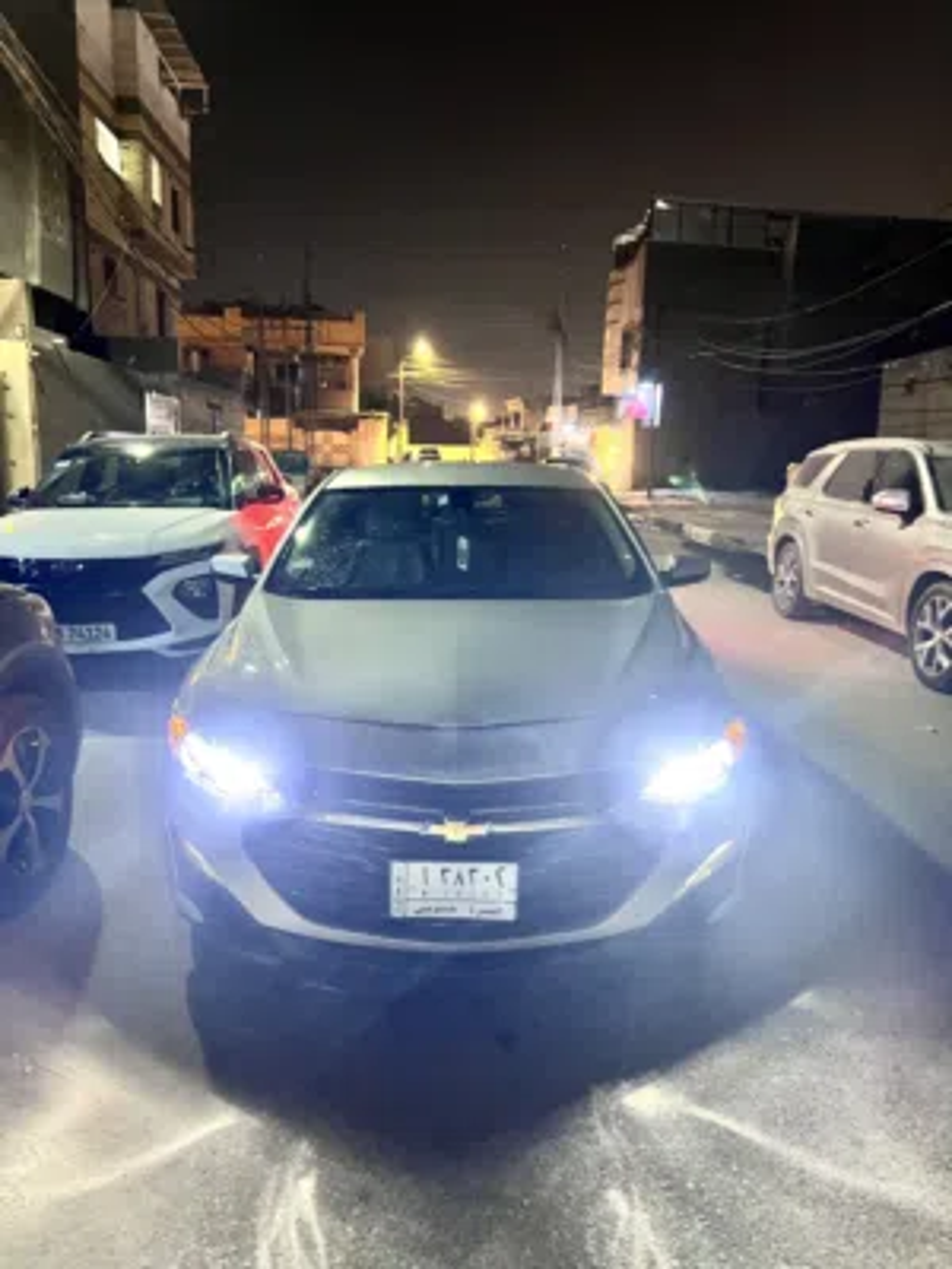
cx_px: 476
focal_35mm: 26
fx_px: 953
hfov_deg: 53.1
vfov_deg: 67.3
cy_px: 634
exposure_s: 1/33
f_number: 1.5
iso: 500
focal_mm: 5.7
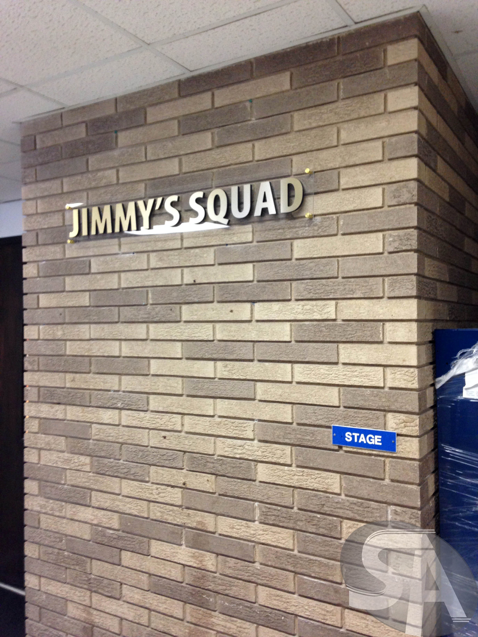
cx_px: 239
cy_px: 318
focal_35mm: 33
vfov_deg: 55.4
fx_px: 608
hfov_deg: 42.9
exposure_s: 1/20
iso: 160
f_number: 2.4
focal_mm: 4.12
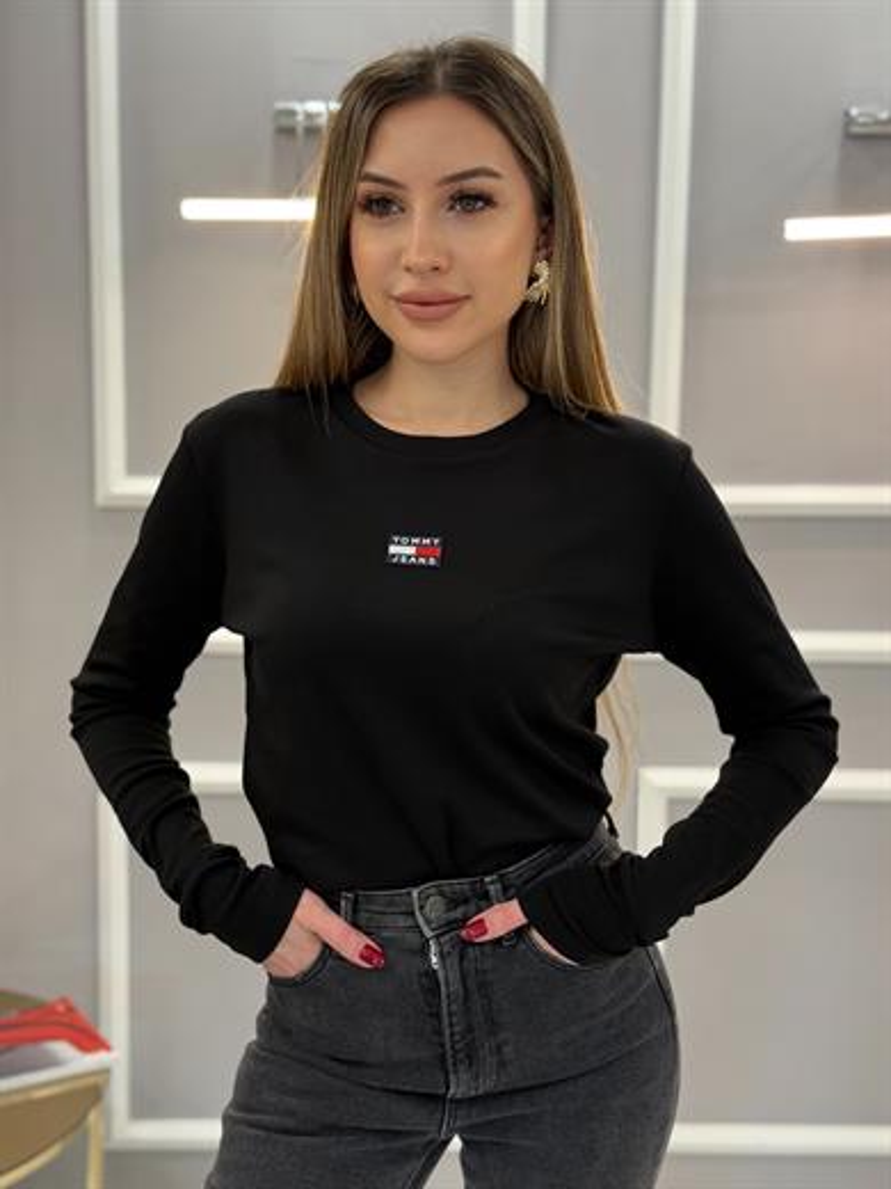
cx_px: 446
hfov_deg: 30.3
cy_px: 594
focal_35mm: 48
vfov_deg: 39.7
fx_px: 1647
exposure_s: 1/50
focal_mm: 6.76
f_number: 1.78
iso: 50
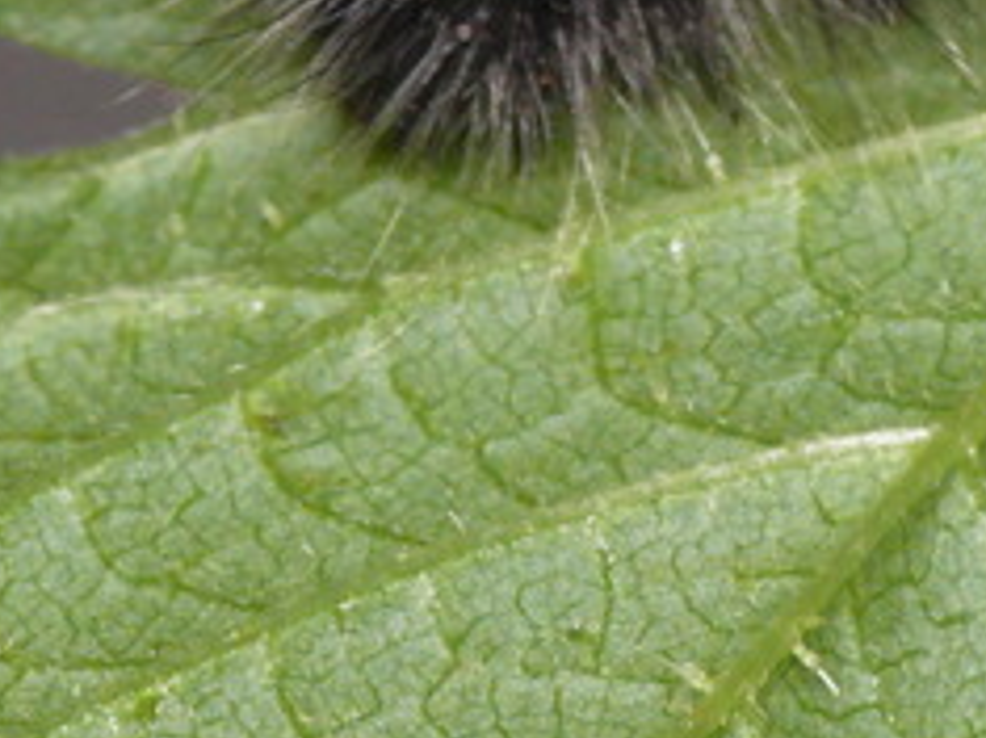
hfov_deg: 3.0
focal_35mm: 657
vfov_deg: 2.3
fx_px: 18704
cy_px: -356
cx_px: 950
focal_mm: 38.3
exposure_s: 1/640
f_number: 11
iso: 200
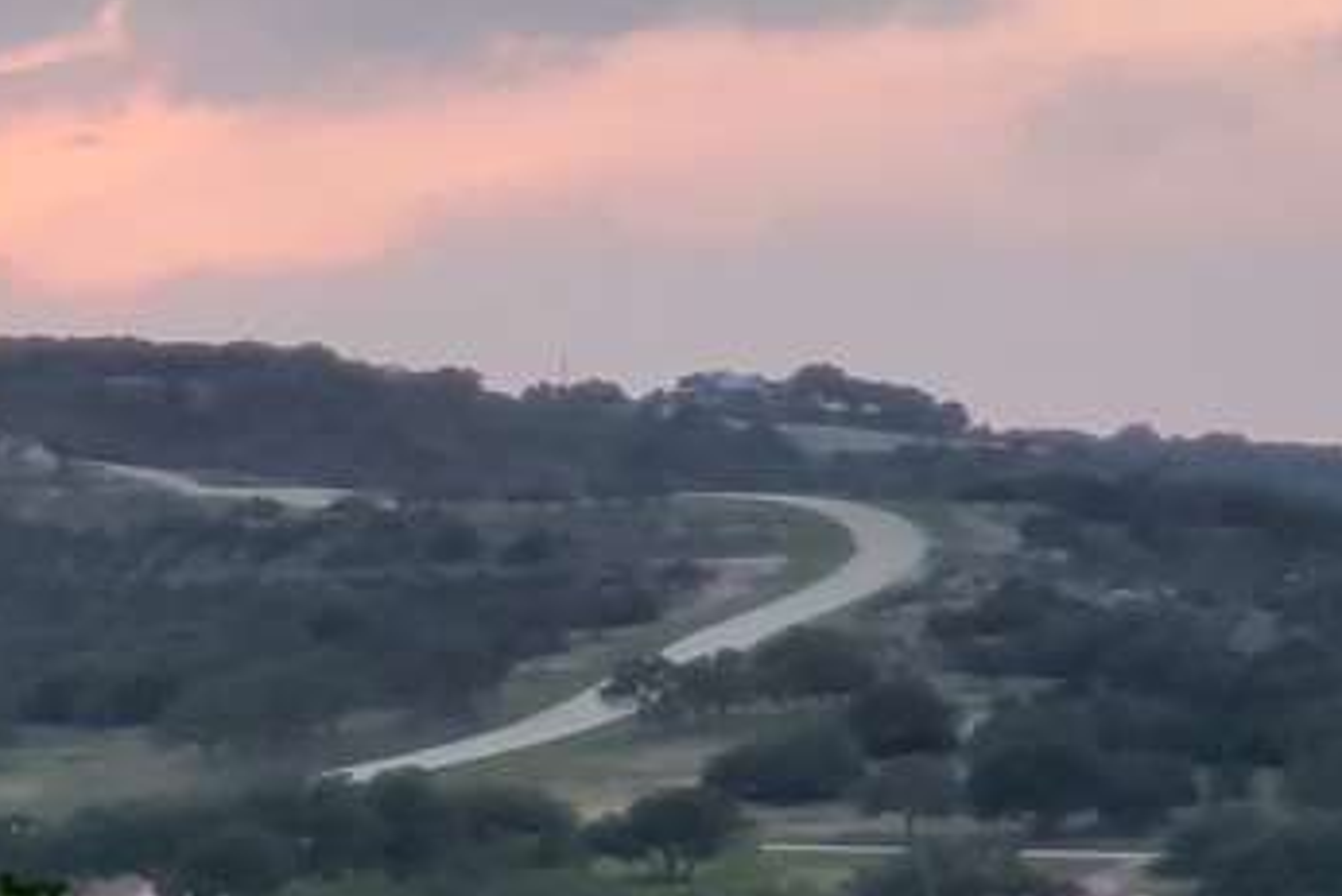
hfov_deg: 8.8
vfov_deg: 6.1
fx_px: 8391
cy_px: 698
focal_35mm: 225
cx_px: -981
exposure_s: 1/120
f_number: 2.4
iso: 40
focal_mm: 6
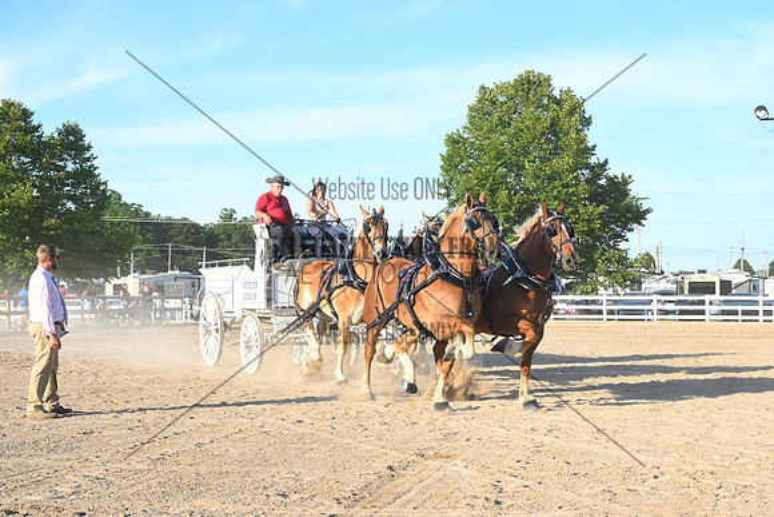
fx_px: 1161
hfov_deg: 36.9
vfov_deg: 25.1
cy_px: 258
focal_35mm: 54
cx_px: 387
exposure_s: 1/1117
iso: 640
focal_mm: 36
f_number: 5.6
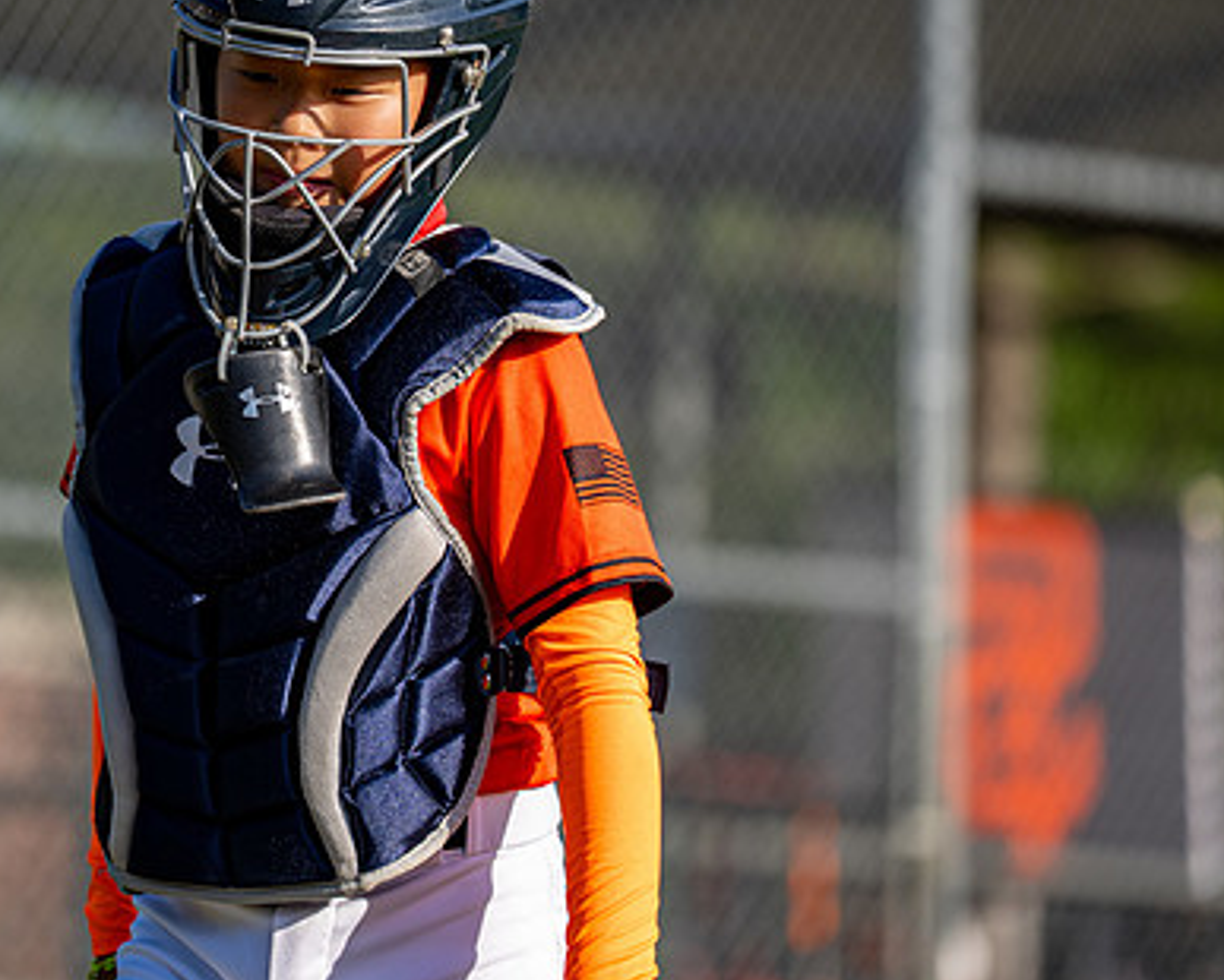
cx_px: 319
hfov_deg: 6.3
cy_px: 311
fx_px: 11127
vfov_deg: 5.0
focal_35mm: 307
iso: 100
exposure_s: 1/1600
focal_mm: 178
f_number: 2.8
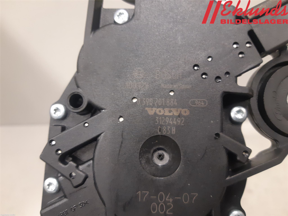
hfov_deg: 67.3
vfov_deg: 53.1
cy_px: 108
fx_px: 216
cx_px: 144
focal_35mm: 26
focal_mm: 3.93
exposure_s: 1/33
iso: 250
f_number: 1.7
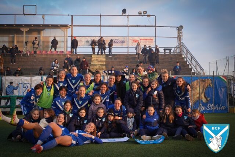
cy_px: 78
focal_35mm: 45
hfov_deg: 43.6
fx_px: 294
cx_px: 118
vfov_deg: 29.8
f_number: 4
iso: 250
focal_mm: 45
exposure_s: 1/160
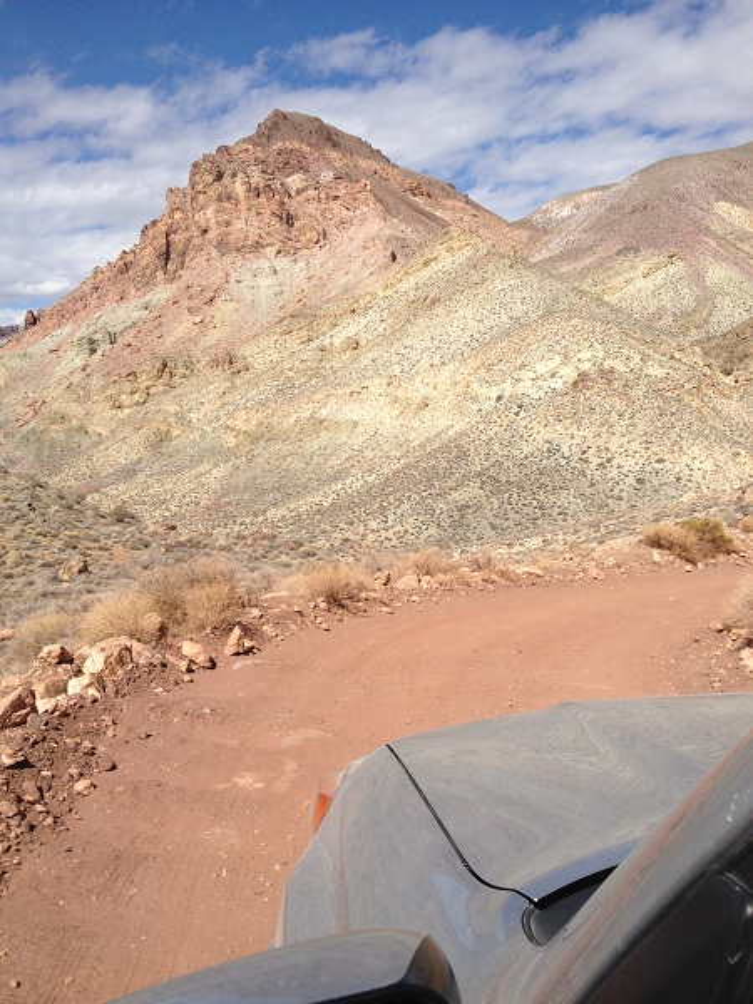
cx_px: 376
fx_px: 1015
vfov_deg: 52.6
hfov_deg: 40.7
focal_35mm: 35
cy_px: 502
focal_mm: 4.28
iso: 50
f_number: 2.4
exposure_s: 1/2907
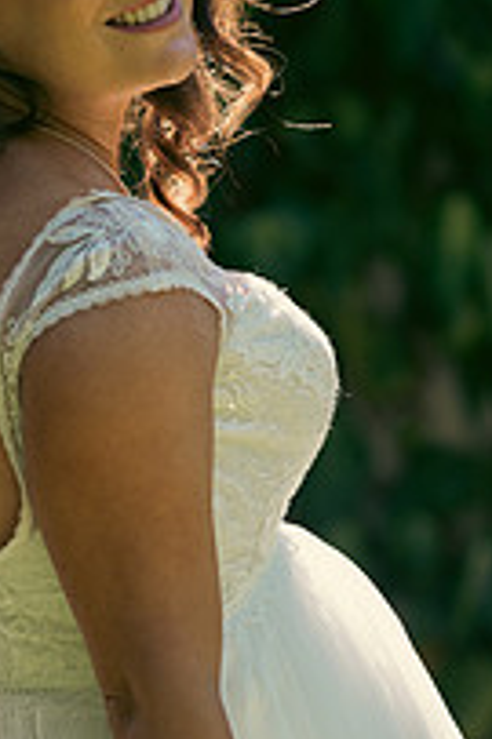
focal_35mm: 300
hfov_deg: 4.6
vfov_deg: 6.9
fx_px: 6160
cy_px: 375
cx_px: 186
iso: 125
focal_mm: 135
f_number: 3.5
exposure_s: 1/200
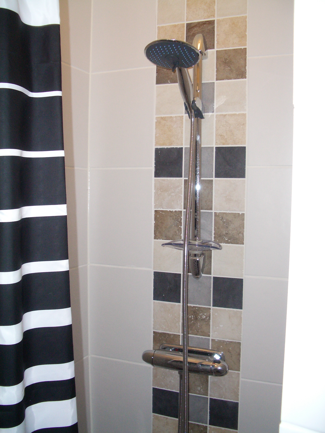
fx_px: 438
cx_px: 162
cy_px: 216
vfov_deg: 52.6
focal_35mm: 35
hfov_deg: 40.7
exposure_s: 1/60
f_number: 2.6
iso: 200
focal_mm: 5.8
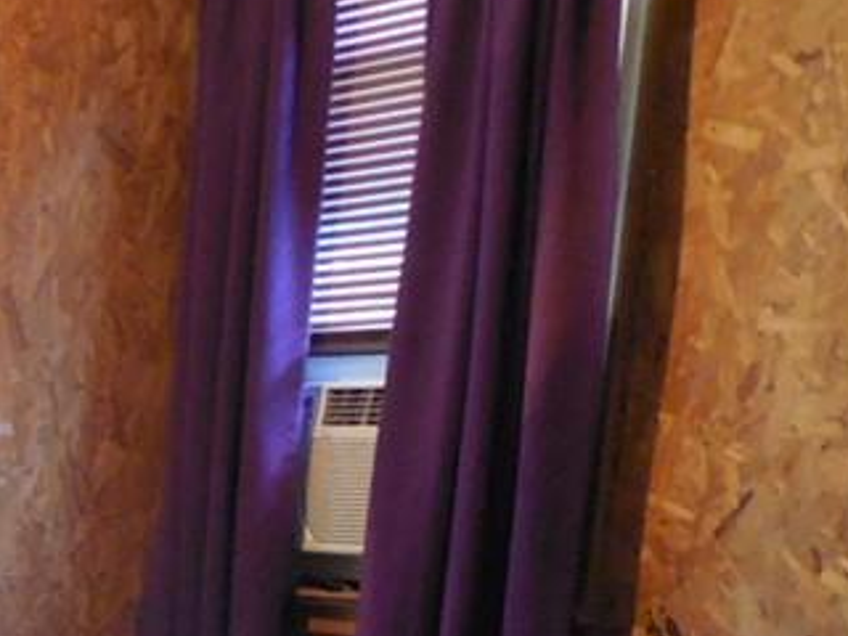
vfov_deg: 16.6
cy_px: 975
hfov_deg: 20.4
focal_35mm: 80
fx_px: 1960
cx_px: -472
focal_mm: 4.5
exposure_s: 1/8
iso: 800
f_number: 3.3
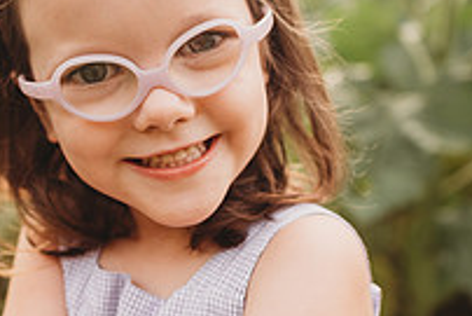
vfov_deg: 19.8
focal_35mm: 69
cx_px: 136
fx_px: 905
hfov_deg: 28.9
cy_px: 172
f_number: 2.2
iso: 125
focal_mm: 24
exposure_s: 1/320
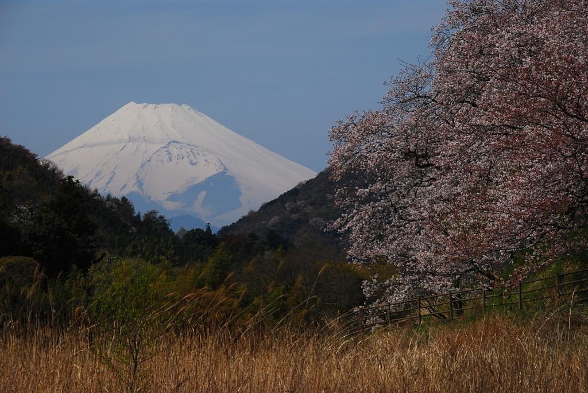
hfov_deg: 10.5
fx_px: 3188
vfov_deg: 7.1
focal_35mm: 195
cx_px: 294
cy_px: 196
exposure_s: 1/400
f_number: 13
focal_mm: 130
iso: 100
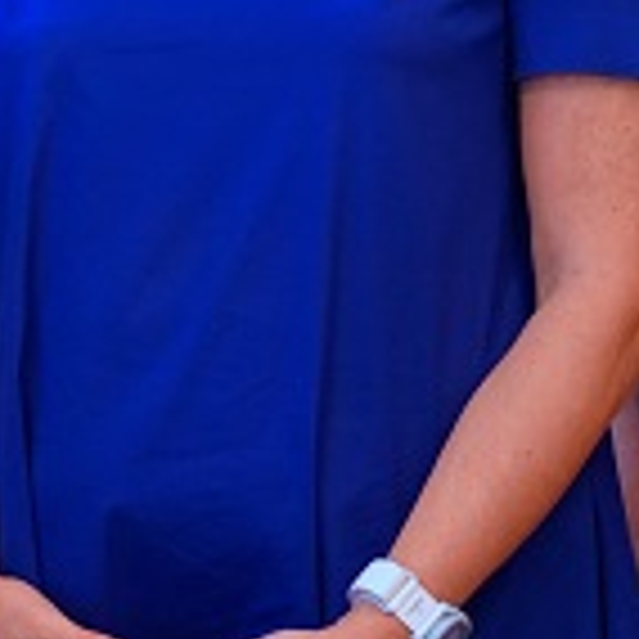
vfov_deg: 9.3
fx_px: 3905
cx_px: -292
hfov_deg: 9.1
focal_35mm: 187
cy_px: -7
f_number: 4
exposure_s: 1/160
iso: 1600
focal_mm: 39
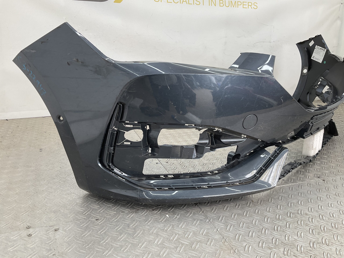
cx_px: 172
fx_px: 288
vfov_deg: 48.2
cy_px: 129
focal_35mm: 29
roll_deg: -2.8
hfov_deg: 61.7
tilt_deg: -18.5
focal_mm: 3
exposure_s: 1/100
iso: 20
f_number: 1.8
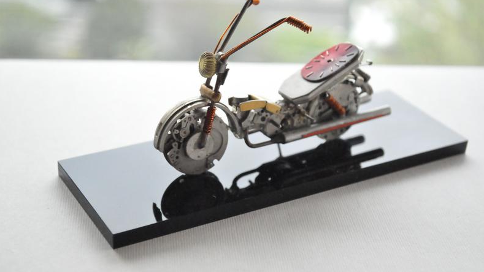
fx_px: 898
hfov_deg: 30.1
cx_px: 245
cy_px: 127
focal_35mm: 70
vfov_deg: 17.2
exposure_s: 1/1600
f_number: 5.3
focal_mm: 44
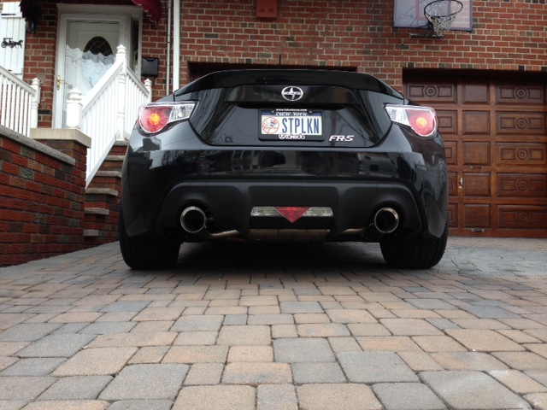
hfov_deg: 55.4
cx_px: 274
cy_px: 205
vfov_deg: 42.9
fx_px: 521
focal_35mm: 33
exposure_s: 1/251
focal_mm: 4.13
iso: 50
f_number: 2.4
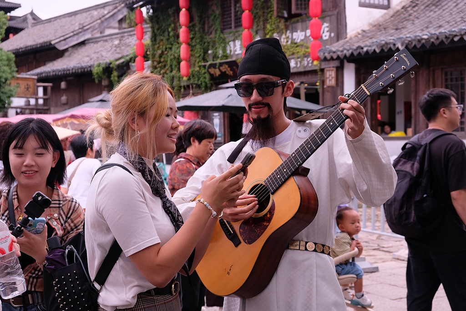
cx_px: 233
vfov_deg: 24.2
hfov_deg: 35.6
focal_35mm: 56
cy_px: 156
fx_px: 725
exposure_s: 1/150
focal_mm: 37.4
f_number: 5.6
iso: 400
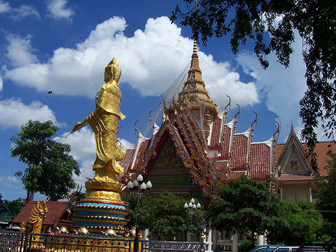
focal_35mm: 36
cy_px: 126
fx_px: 349
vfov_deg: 39.7
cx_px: 168
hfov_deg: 51.4
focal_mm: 6
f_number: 4.8
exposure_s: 1/1000
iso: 80
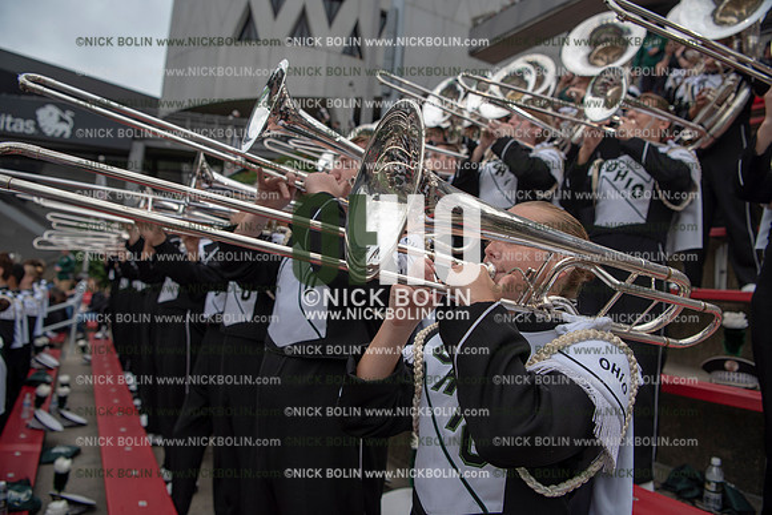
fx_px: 515
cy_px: 258
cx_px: 386
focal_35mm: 24
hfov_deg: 73.7
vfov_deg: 53.2
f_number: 3.5
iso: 250
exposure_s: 1/1000
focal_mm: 24
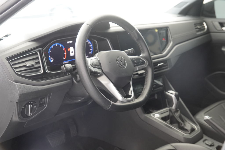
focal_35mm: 46
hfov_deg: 42.3
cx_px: 112
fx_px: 291
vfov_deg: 29.0
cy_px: 75
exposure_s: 1/60
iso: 1250
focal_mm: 31
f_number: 4
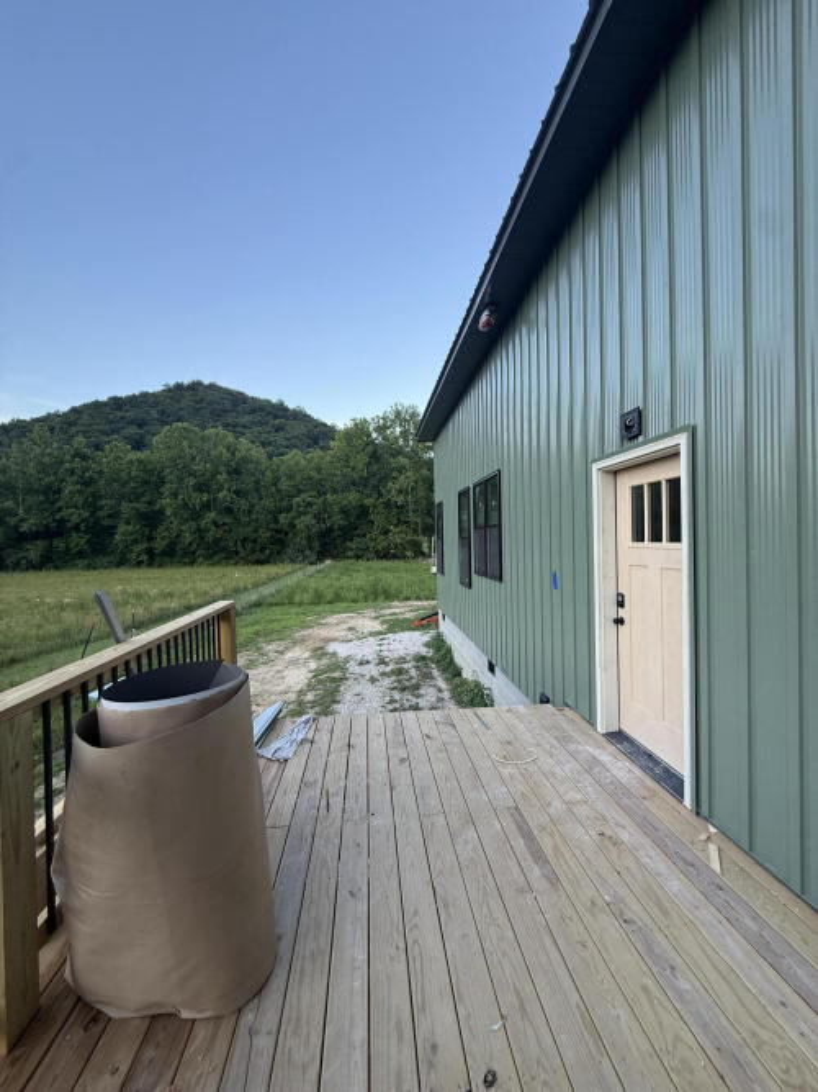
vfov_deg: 102.1
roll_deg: +2.1
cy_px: 546
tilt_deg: +1.5
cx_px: 409
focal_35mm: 14
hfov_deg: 85.7
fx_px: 441
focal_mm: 2.22
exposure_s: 1/115
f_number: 2.2
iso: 64
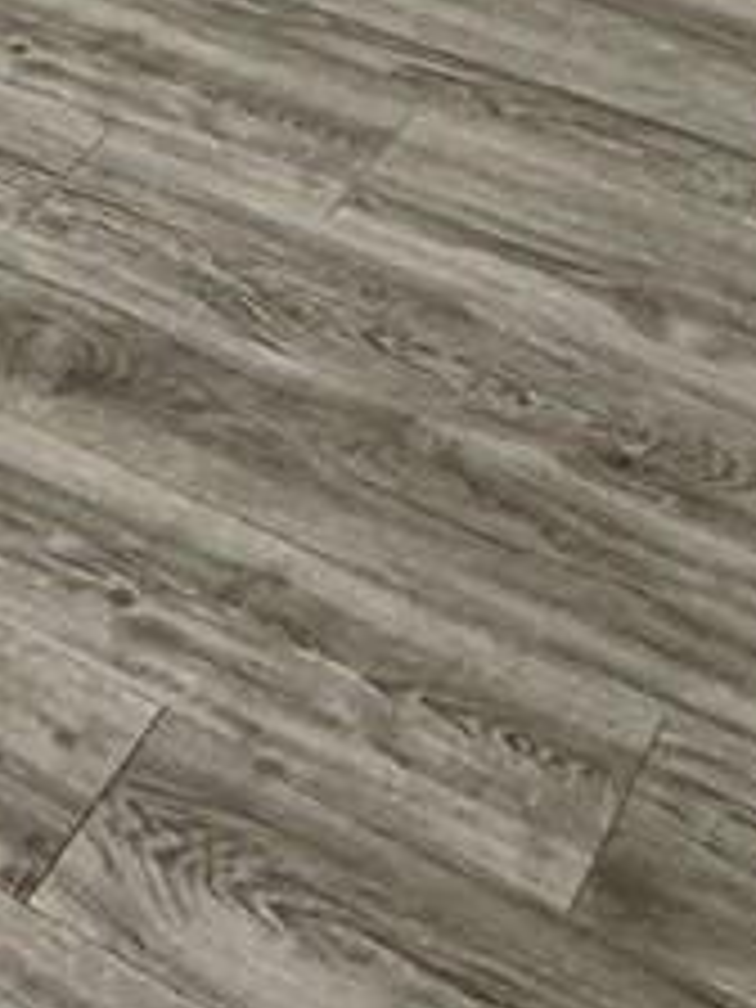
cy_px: -1102
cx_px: -544
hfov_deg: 13.5
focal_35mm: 100
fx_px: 2912
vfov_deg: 15.2
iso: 160
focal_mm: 2.22
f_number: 2.2
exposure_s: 1/60
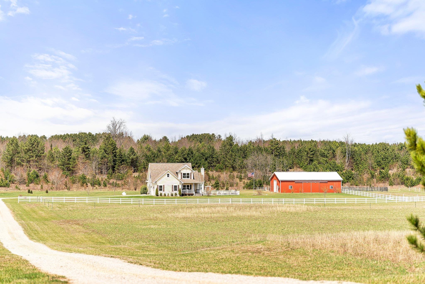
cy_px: 142
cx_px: 212
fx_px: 1051
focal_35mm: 89
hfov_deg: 22.9
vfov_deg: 15.4
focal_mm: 89
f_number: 3.5
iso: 100
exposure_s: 1/1250
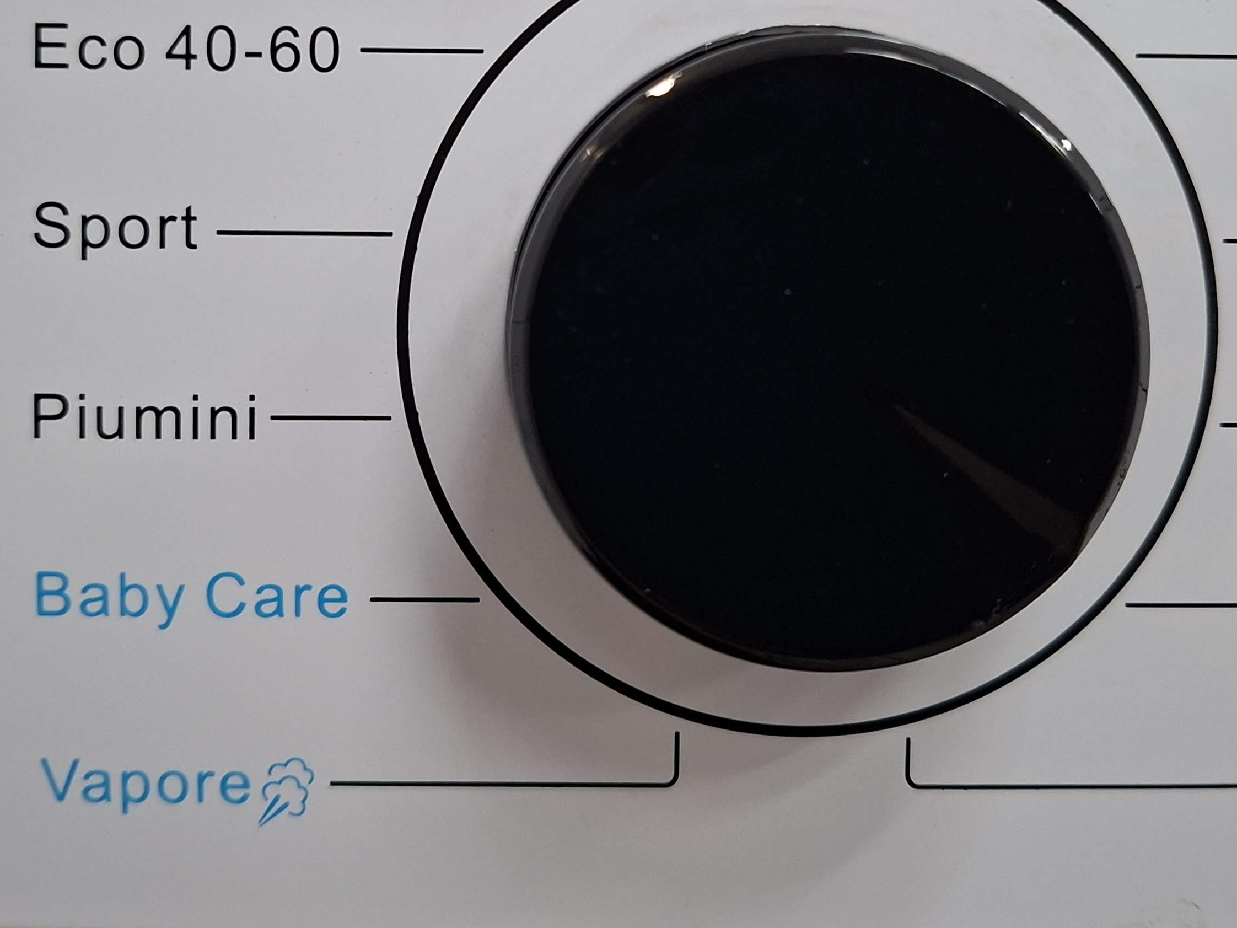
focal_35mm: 41
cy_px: 262
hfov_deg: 45.8
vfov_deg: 34.6
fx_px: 1465
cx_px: 633
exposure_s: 1/50
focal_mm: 5.54
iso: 250
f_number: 1.8
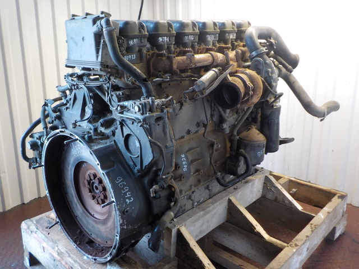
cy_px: 134
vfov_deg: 46.8
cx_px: 180
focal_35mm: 30
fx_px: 311
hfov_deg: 60.0
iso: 400
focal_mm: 4.1
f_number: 3.3
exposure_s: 1/30
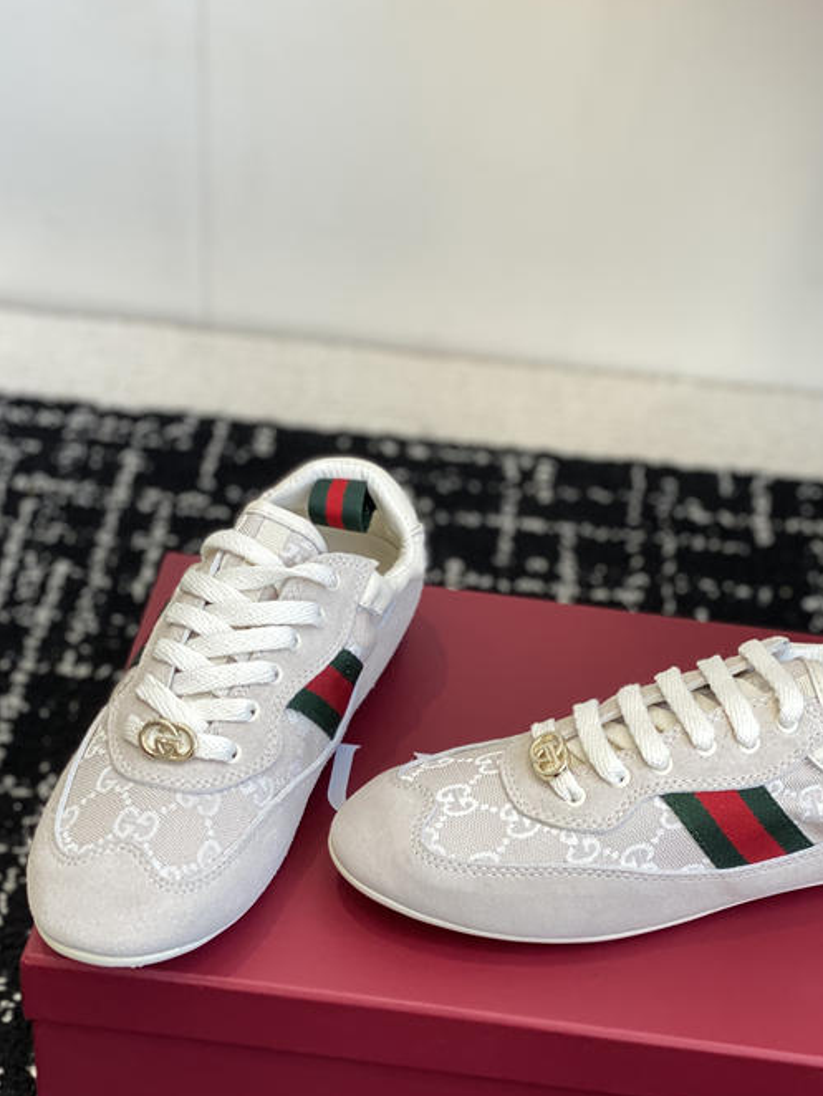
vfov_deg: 28.4
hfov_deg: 21.6
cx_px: 497
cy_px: 684
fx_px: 2154
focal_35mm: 68
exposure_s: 1/122
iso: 50
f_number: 2
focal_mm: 6
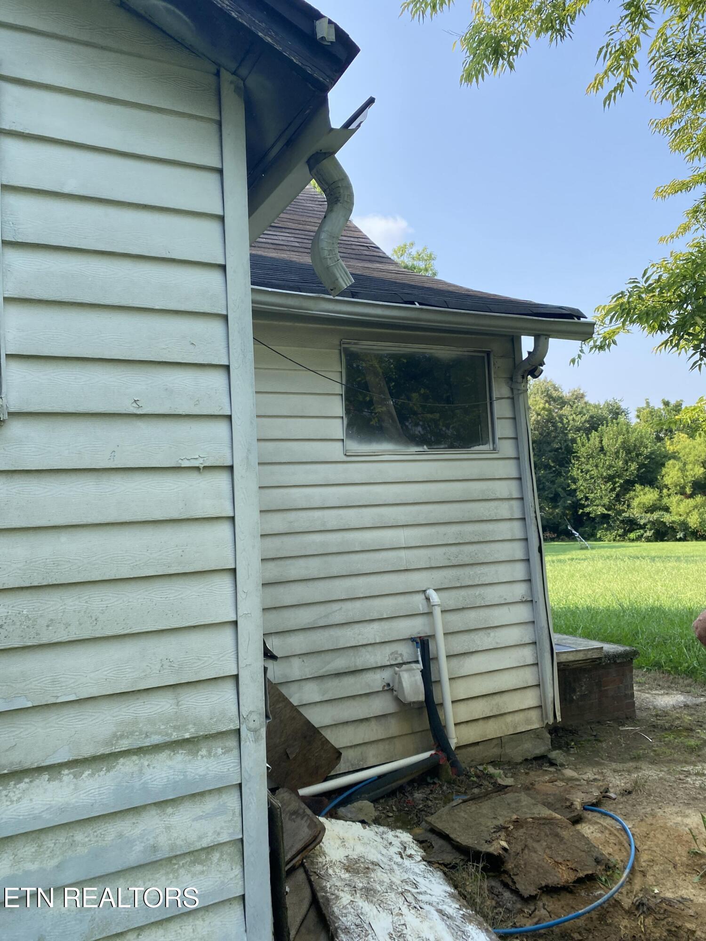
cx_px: 353
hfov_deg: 53.1
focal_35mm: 26
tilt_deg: +4.2
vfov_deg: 67.3
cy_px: 470
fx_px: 707
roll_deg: +3.0
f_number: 1.8
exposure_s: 1/793
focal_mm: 4.25
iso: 32
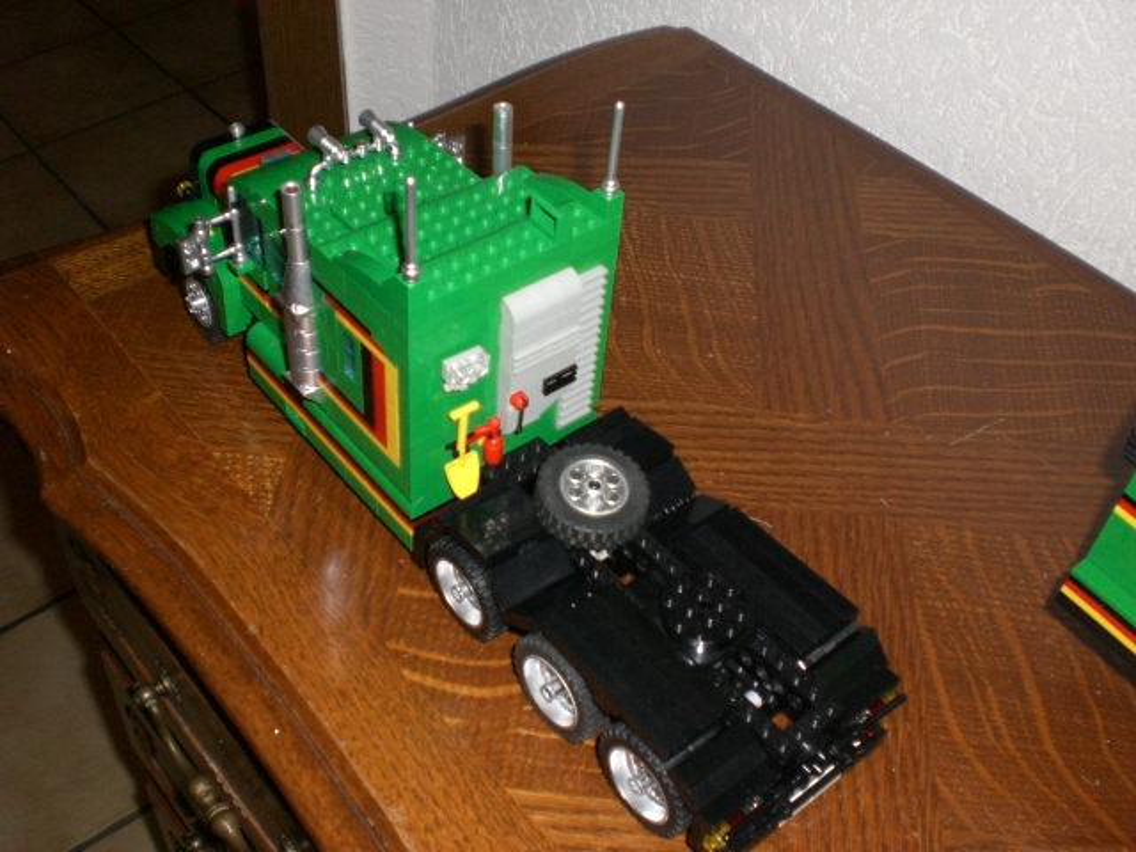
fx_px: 1247
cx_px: 568
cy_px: 426
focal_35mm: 38
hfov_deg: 49.0
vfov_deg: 37.7
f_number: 3.1
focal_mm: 6.3
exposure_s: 1/60
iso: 200
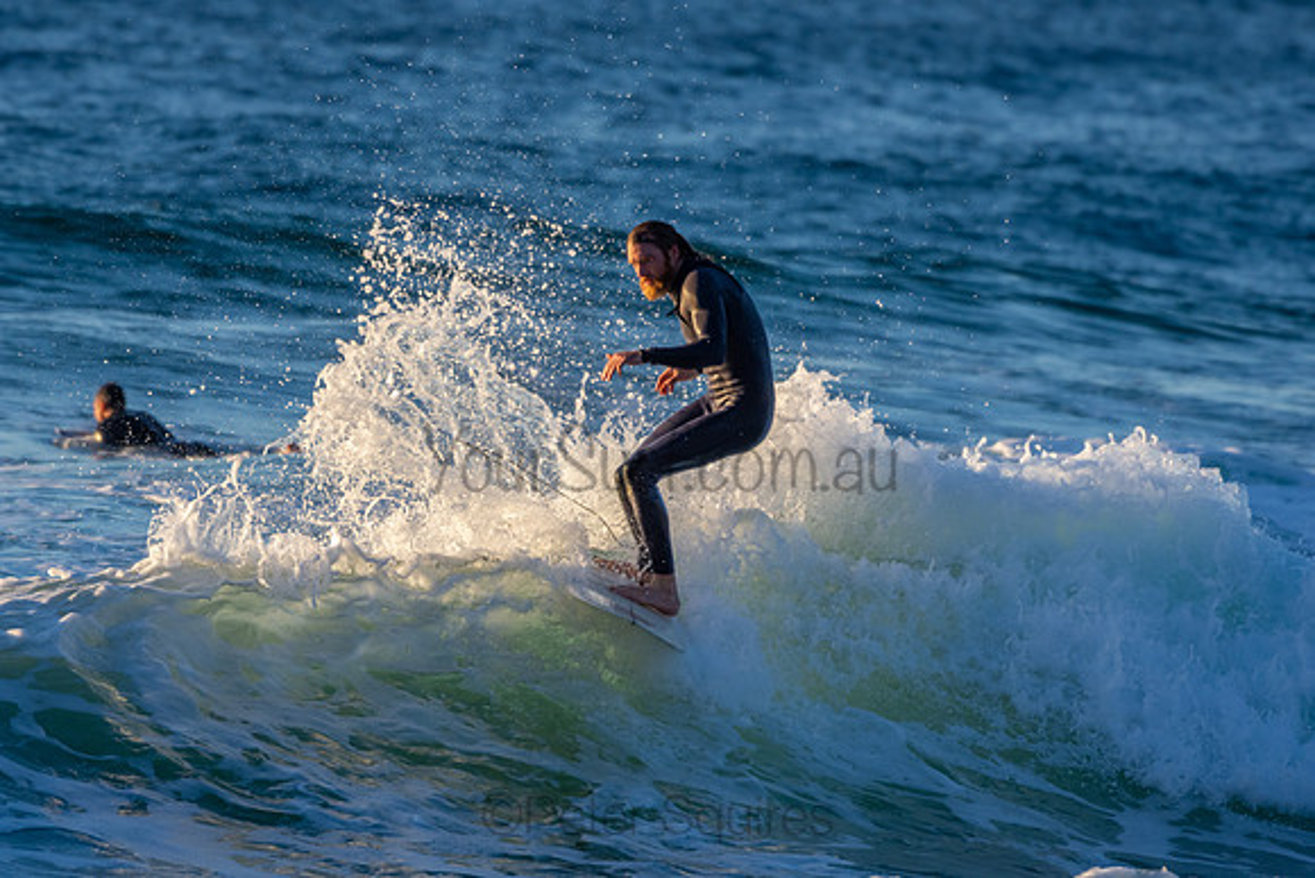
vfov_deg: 2.4
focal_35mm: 570
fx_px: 20825
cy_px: 439
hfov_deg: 3.6
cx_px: 658
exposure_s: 1/1250
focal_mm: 380
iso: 560
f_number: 5.6
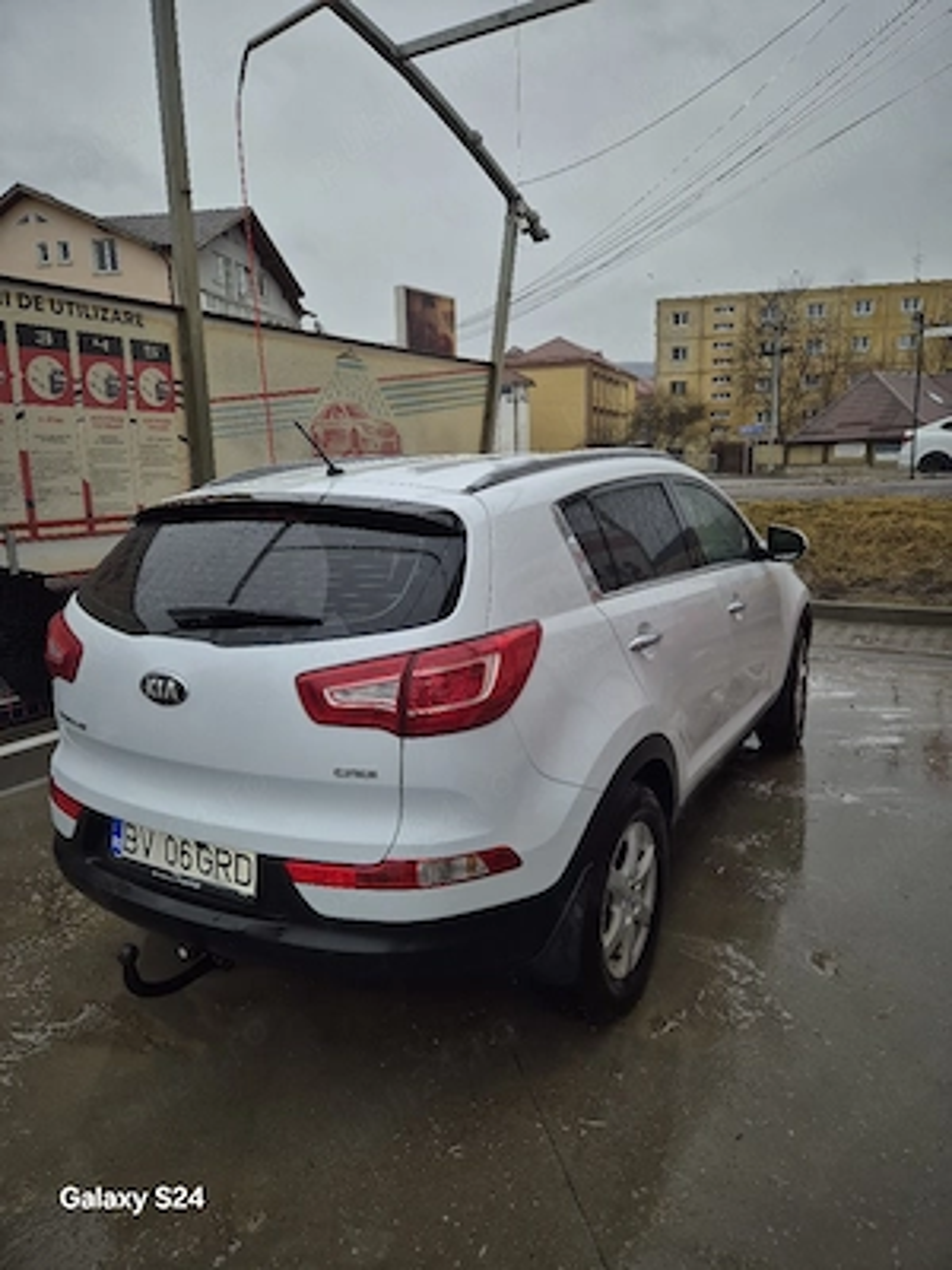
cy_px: 635
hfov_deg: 58.9
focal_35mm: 23
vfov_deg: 73.9
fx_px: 843
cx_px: 476
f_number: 1.8
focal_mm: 5.4
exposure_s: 1/192
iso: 25
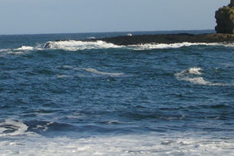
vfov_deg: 5.3
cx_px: 59
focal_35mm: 258
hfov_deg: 8.0
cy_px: 28
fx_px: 1677
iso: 50
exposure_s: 1/380
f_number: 4.9
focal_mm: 17.4
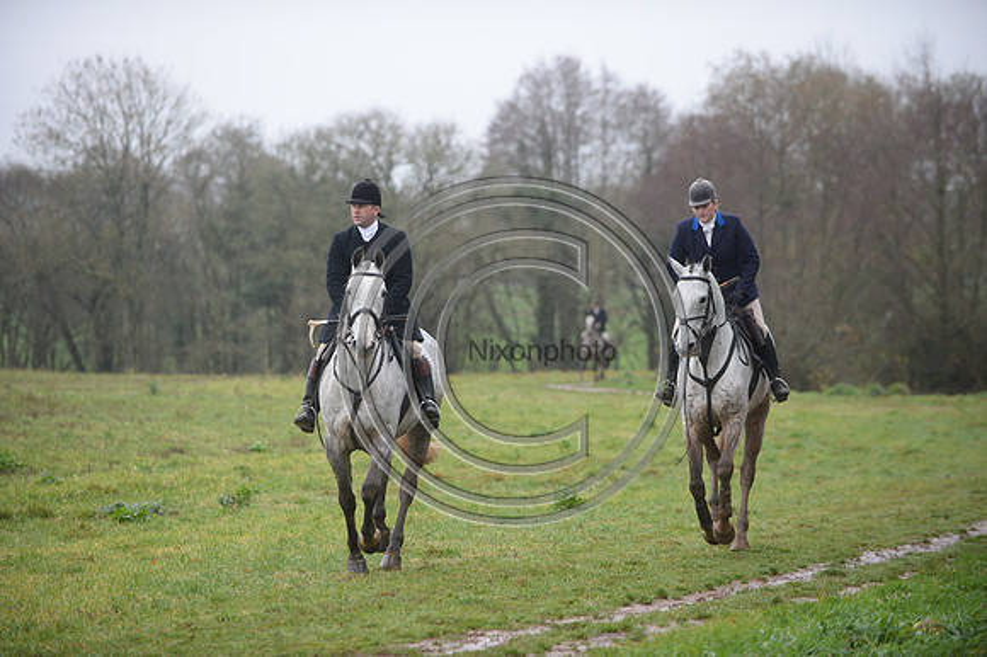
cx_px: 494
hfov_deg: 14.7
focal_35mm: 140
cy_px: 328
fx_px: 3836
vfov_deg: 9.8
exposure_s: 1/800
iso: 1600
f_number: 2.8
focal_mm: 140
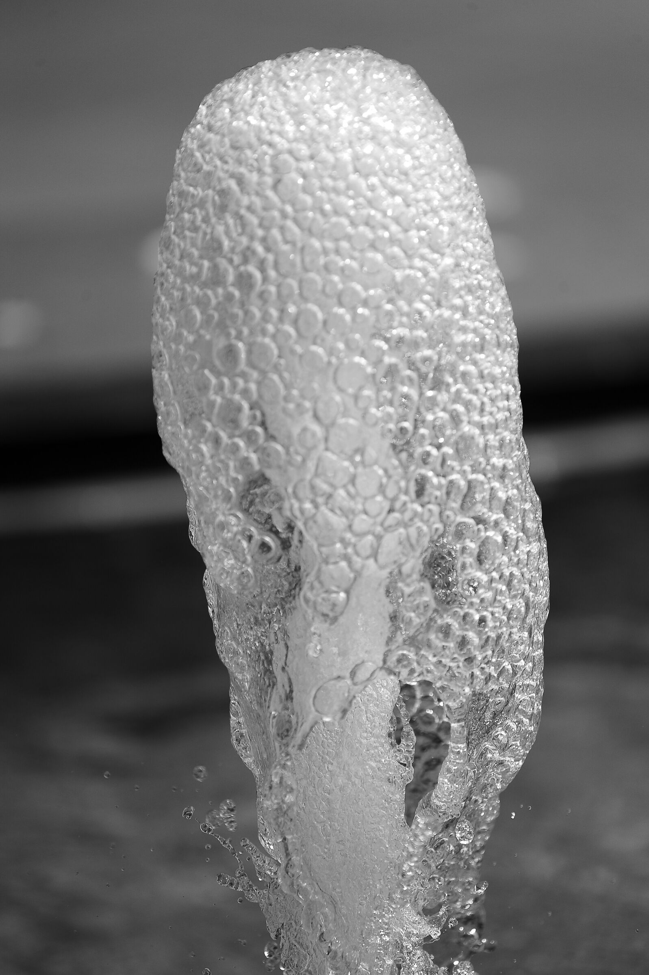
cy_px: 488
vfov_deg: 10.3
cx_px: 324
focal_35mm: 200
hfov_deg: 6.9
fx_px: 5415
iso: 400
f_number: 4.5
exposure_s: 1/6400
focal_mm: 200
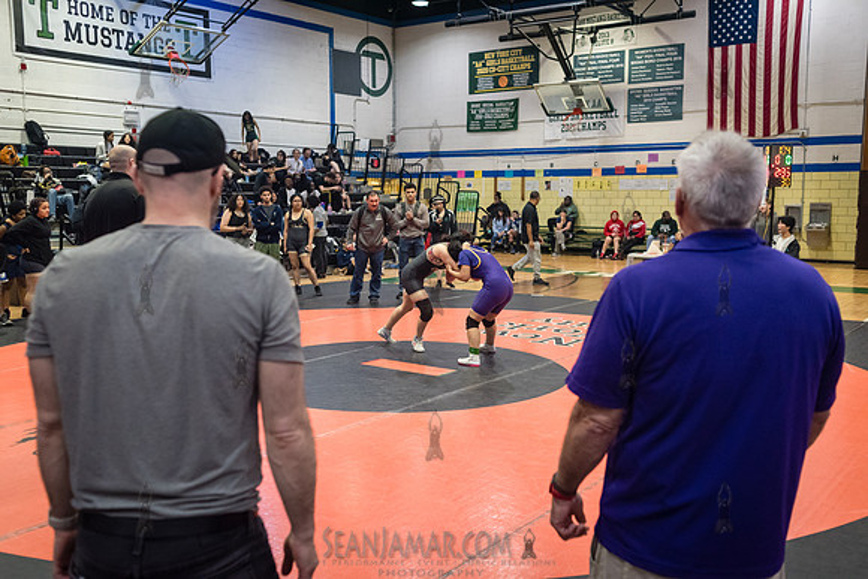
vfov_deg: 37.9
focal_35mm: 35
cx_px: 434
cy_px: 290
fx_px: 844
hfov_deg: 54.4
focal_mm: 35
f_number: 3.2
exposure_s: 1/400
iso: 5000
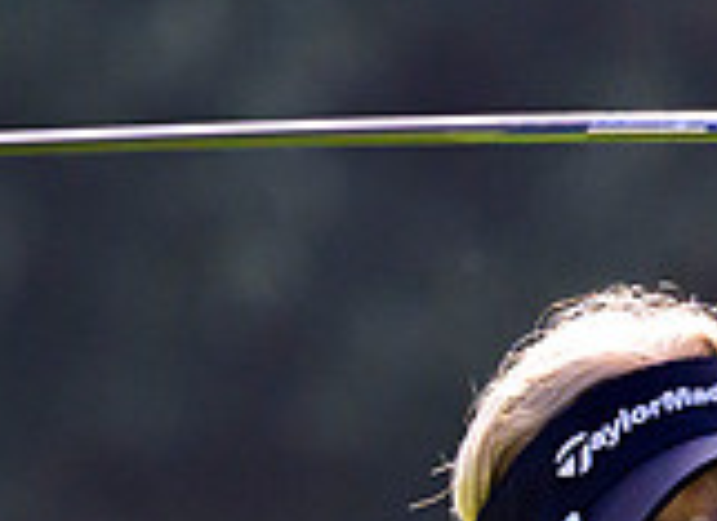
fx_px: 44573
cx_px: 432
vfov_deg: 0.7
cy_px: 1052
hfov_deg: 0.9
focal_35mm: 2176
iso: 1000
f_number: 5.3
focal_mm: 330
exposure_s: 1/2000
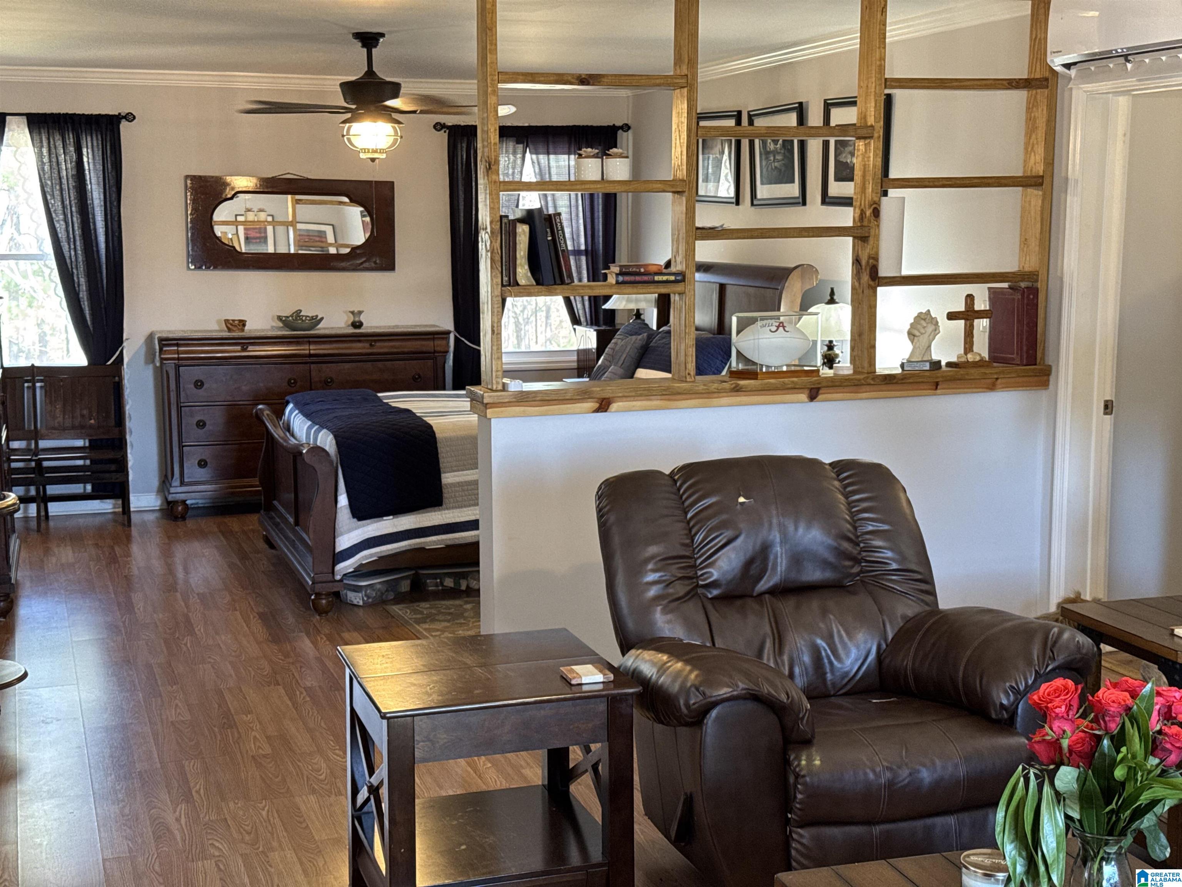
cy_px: 444
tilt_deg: -7.7
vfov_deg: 30.3
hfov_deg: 39.7
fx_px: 1639
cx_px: 591
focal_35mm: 48
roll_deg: +0.2
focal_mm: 6.76
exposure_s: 1/40
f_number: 1.78
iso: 250
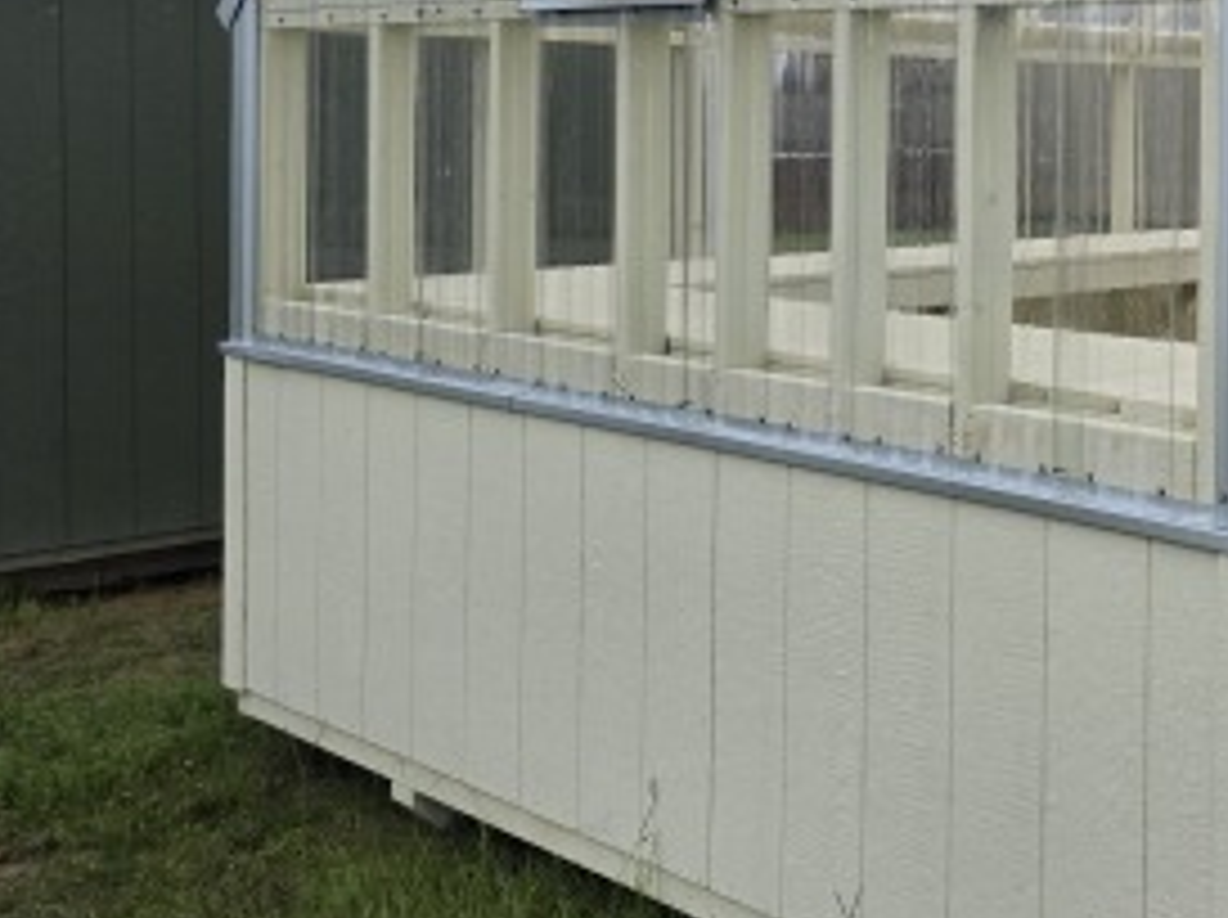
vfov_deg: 26.4
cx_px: 1183
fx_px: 1913
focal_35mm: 54
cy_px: 176
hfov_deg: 33.1
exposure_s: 1/4539
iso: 80
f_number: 1.7
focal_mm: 6.3
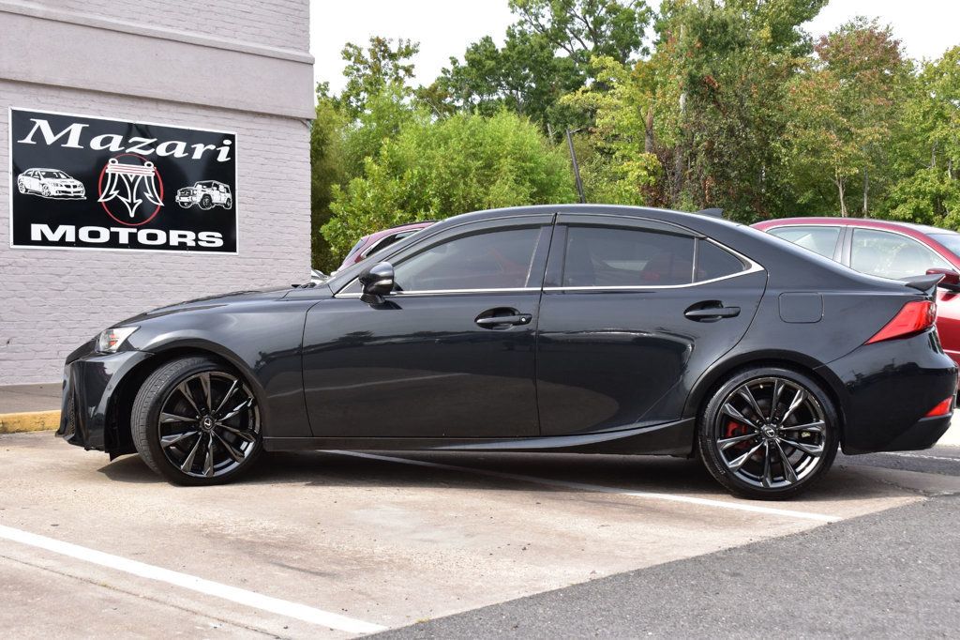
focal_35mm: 51
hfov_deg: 38.9
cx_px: 480
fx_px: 1359
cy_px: 320
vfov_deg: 26.5
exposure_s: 1/250
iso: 400
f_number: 10
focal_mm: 34
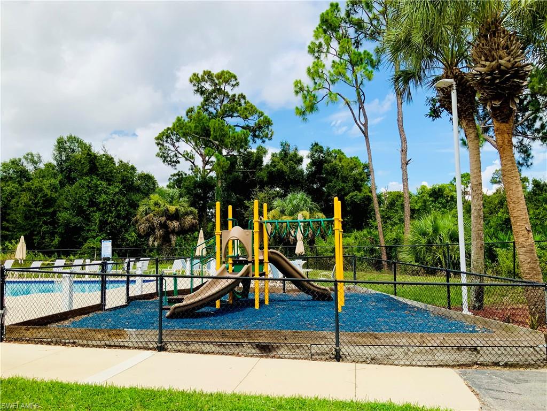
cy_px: 206
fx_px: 458
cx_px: 274
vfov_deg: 48.2
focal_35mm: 29
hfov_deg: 61.7
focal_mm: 3
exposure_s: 1/2427
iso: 20
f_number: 1.8
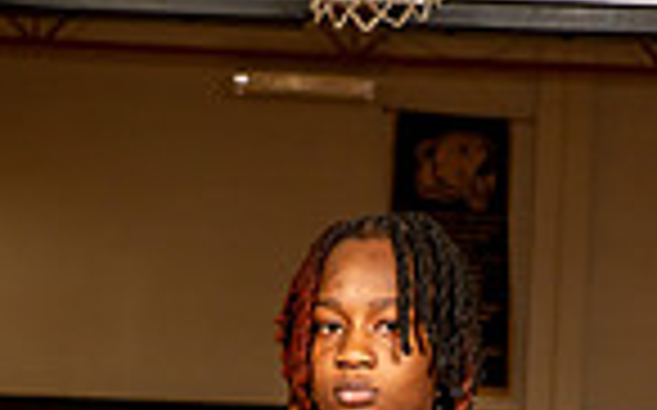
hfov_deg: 11.9
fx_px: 3149
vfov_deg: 7.0
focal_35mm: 176
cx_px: 374
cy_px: 973
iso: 640
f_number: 7.1
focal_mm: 56
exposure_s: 1/400
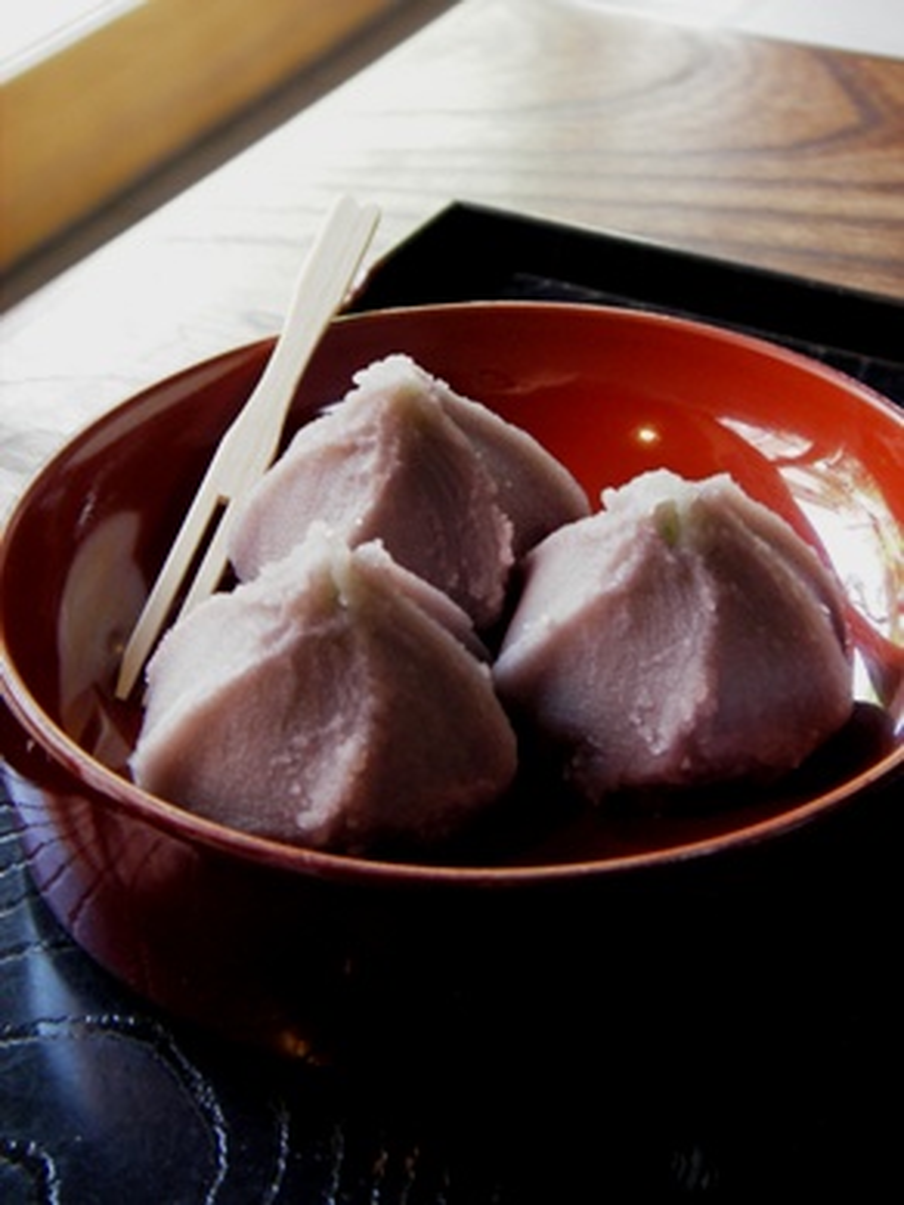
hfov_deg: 23.3
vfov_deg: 30.7
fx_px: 2192
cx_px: 452
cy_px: 602
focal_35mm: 63
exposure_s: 1/6
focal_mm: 10.5
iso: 100
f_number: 3.7
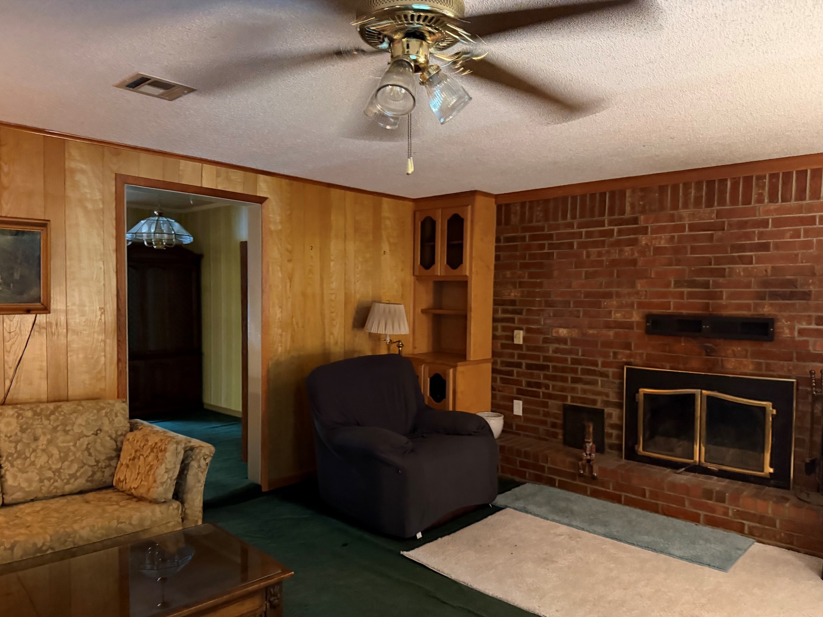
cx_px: 415
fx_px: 594
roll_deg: +0.7
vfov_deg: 54.9
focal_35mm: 25
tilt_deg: -1.6
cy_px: 320
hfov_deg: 69.4
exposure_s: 1/30
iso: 1000
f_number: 1.78
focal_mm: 6.76
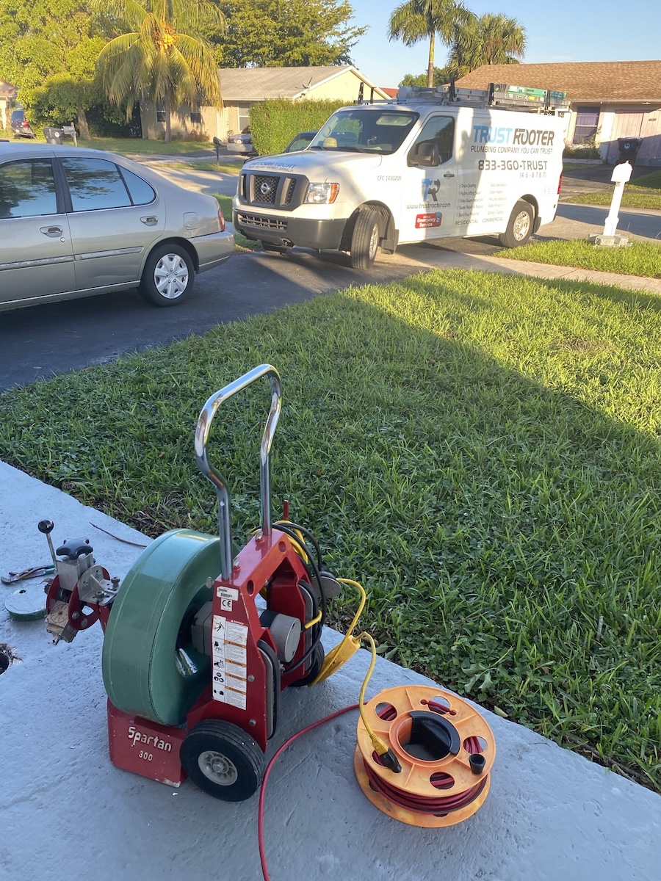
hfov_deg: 53.1
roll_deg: -1.9
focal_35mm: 26
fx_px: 662
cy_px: 440
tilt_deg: -25.0
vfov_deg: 67.3
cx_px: 330
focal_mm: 4.25
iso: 32
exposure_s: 1/285
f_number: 1.8
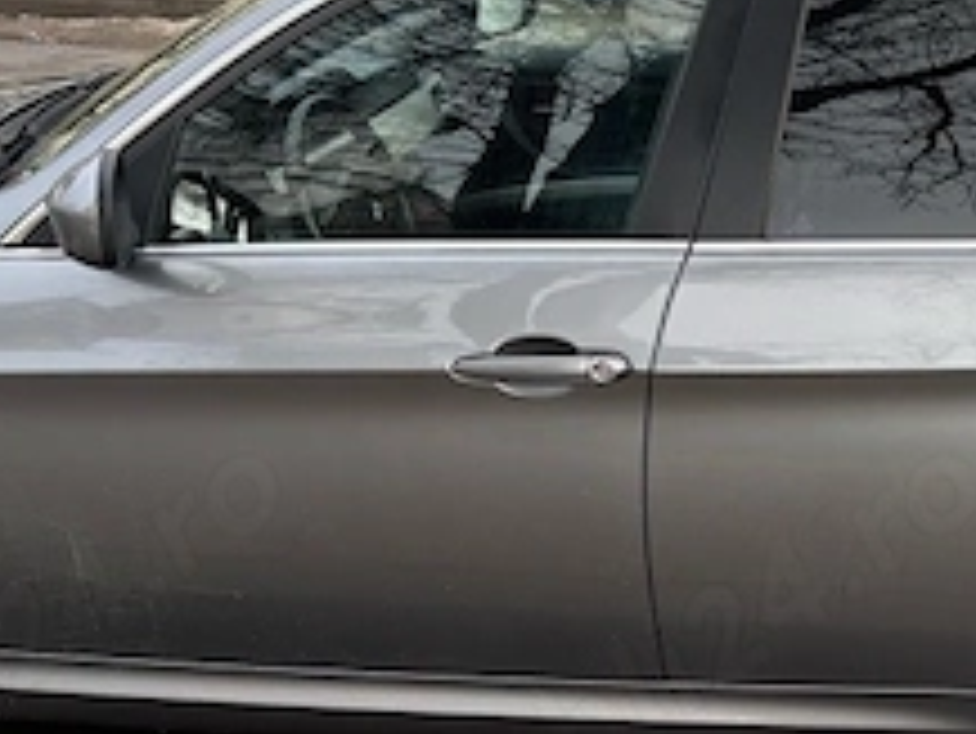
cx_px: 868
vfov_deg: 20.0
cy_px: 689
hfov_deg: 26.2
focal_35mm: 72
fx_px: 2031
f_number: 1.6
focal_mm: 5.96
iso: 80
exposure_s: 1/121
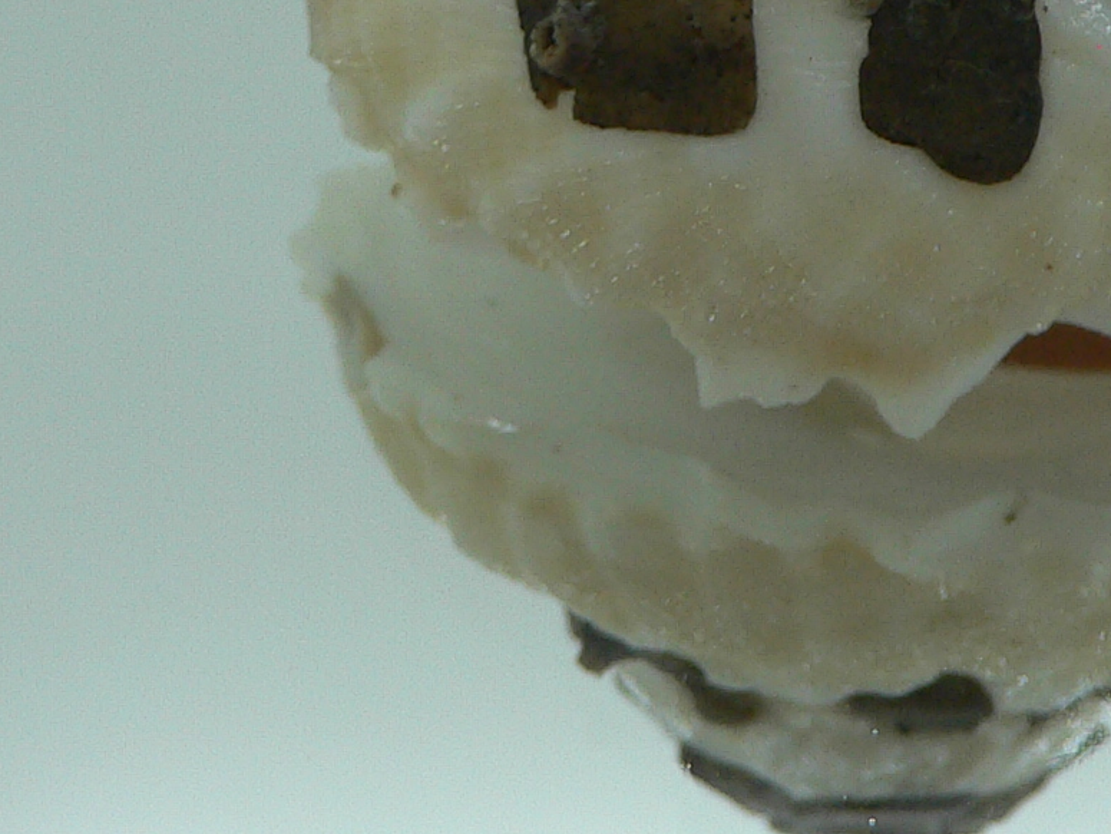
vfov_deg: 15.6
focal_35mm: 91
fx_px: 2922
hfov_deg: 21.2
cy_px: -166
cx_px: 938
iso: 80
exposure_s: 1/60
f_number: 2.8
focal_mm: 4.6
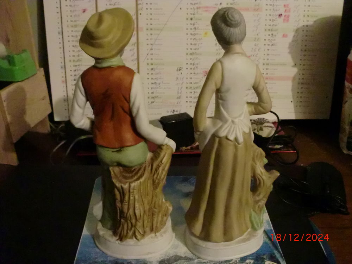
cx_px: 176
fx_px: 356
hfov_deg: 52.6
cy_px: 132
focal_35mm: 35
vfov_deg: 40.7
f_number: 3.1
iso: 1600
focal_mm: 6.3
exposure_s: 1/50
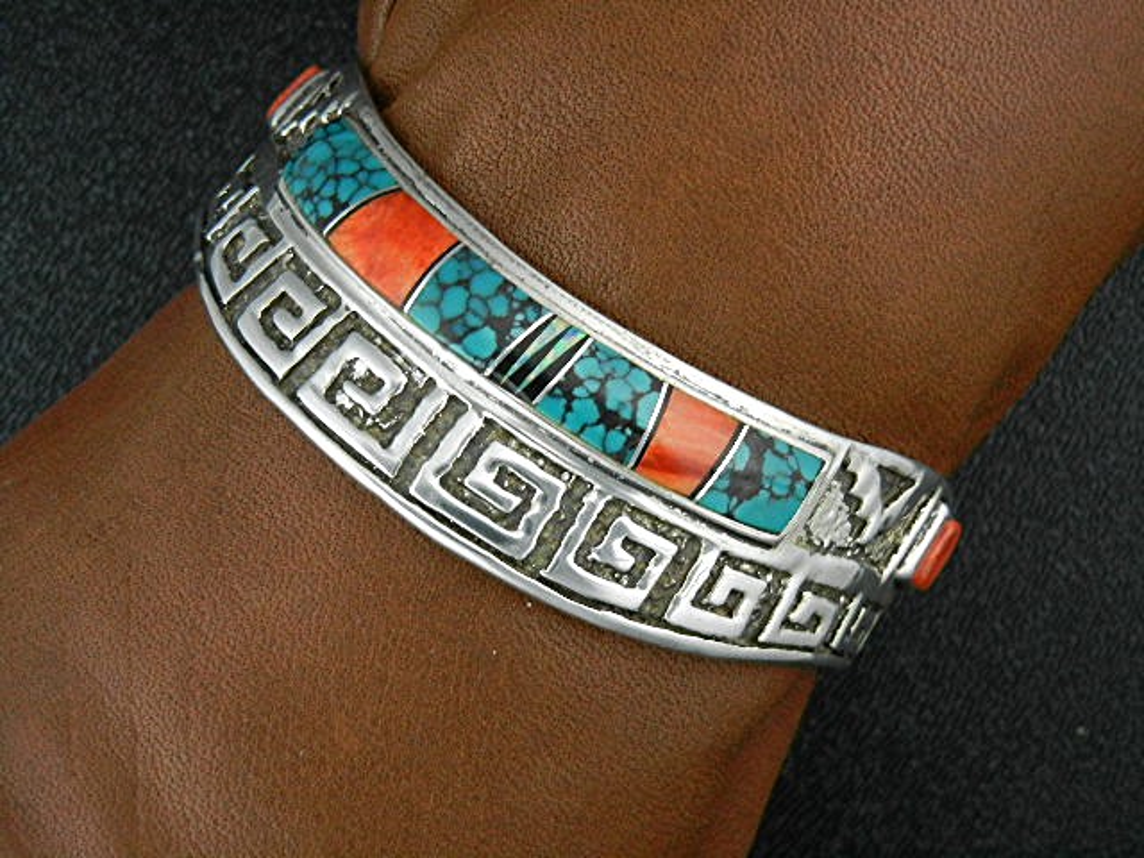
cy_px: 429
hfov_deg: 28.6
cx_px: 572
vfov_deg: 21.6
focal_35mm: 68
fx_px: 2247
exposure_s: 1/5.5
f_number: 4.1
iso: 200
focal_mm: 12.2
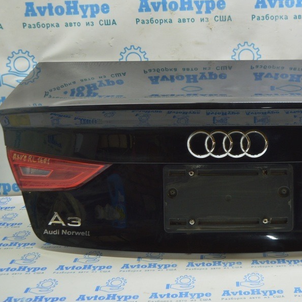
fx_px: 501
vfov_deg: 33.5
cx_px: 228
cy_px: 131
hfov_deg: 32.9
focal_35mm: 51
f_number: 3.8
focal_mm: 23
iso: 400
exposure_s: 1/40
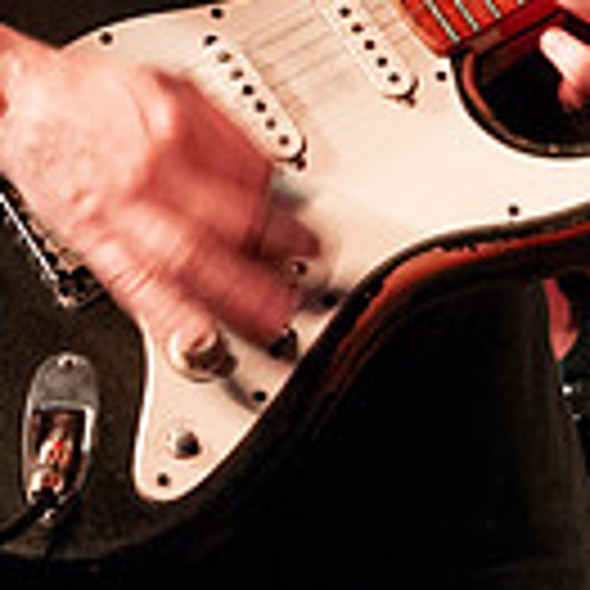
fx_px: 3548
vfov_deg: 9.3
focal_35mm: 184
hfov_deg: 9.5
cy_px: -167
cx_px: 187
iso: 6400
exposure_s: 1/50
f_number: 6.3
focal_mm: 42
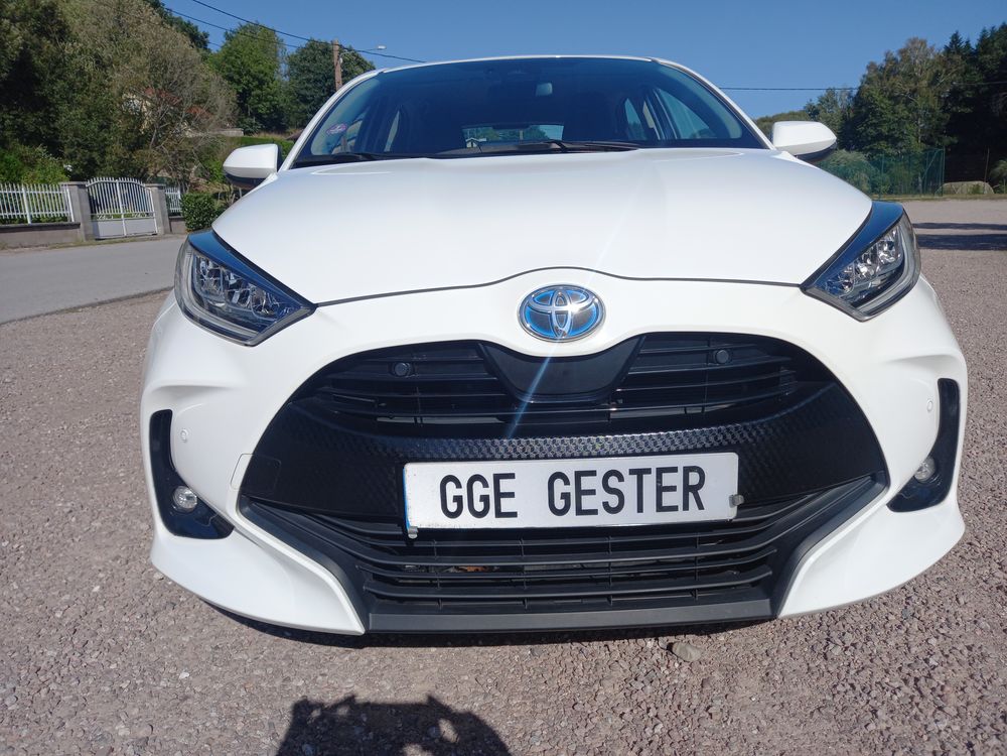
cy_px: 378
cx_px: 504
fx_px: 727
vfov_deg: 54.9
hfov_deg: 69.4
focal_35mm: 25
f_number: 2
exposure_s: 1/1605
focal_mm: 4.6
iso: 25
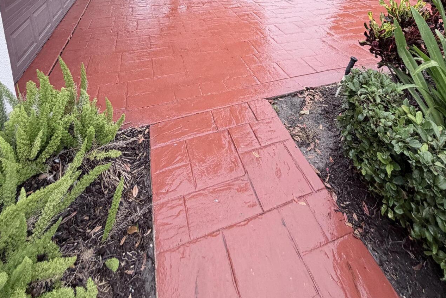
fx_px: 285
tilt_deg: -13.4
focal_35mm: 23
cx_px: 241
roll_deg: +0.2
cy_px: -32
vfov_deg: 42.7
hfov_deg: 76.0
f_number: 2.2
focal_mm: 2.22
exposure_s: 1/742
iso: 40
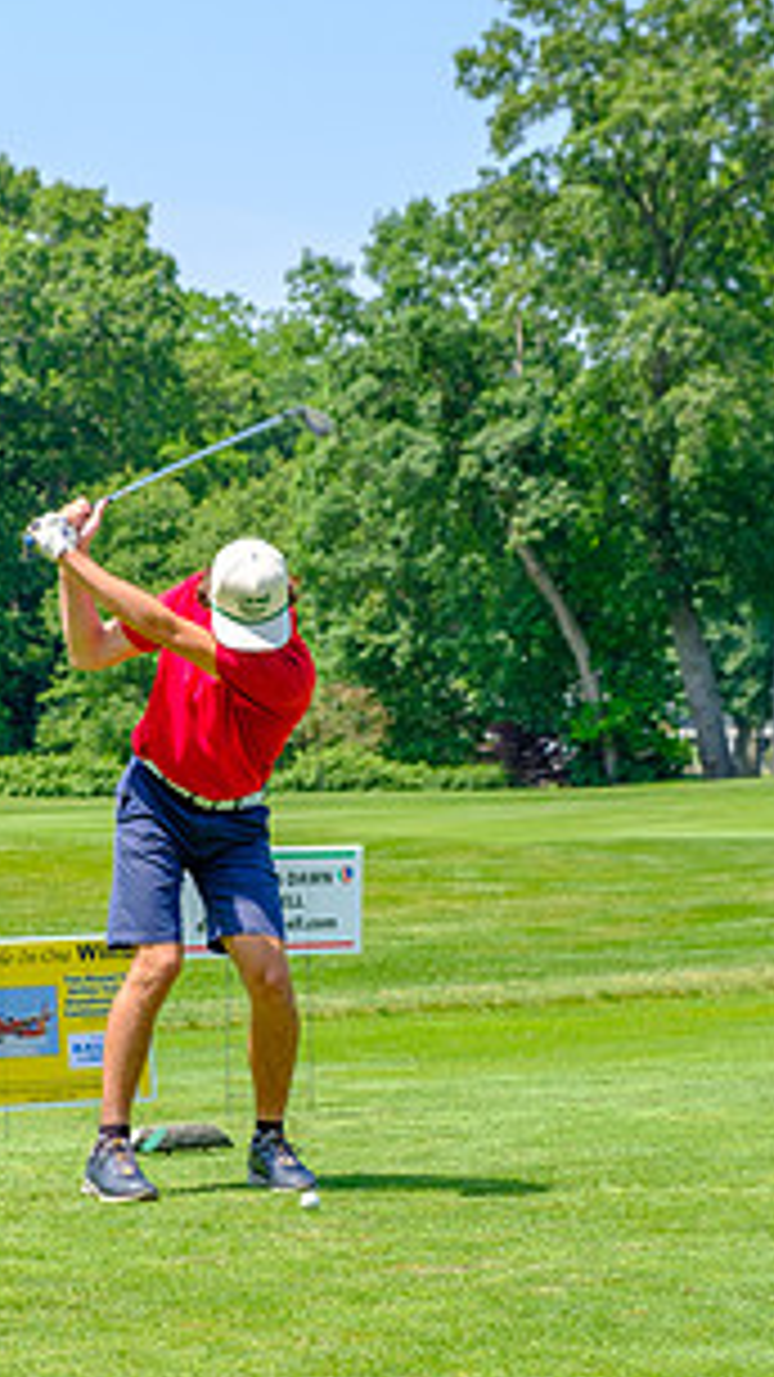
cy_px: 814
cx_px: 207
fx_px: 4673
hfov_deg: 9.5
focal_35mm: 128
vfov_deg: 16.8
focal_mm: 55
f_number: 5
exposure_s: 1/500
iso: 200
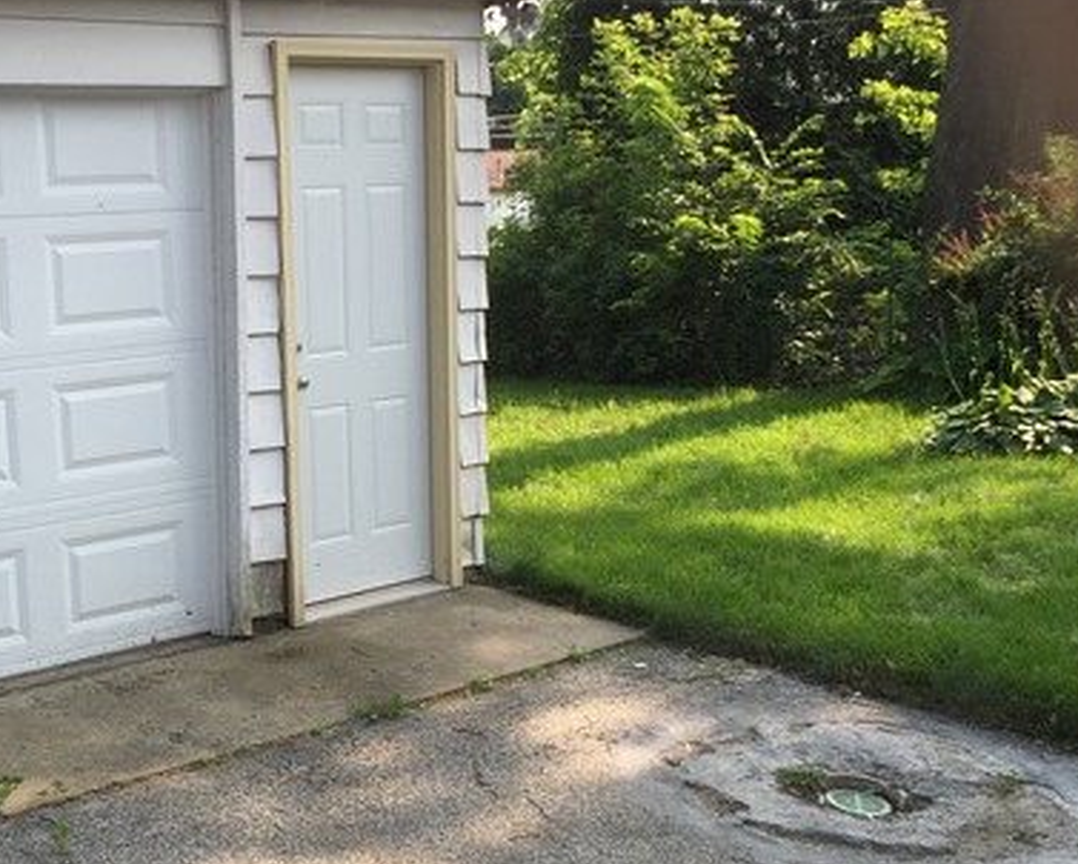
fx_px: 1532
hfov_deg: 37.7
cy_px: 509
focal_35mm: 48
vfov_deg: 31.4
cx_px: 252
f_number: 2.2
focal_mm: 4.15
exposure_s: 1/514
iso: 32
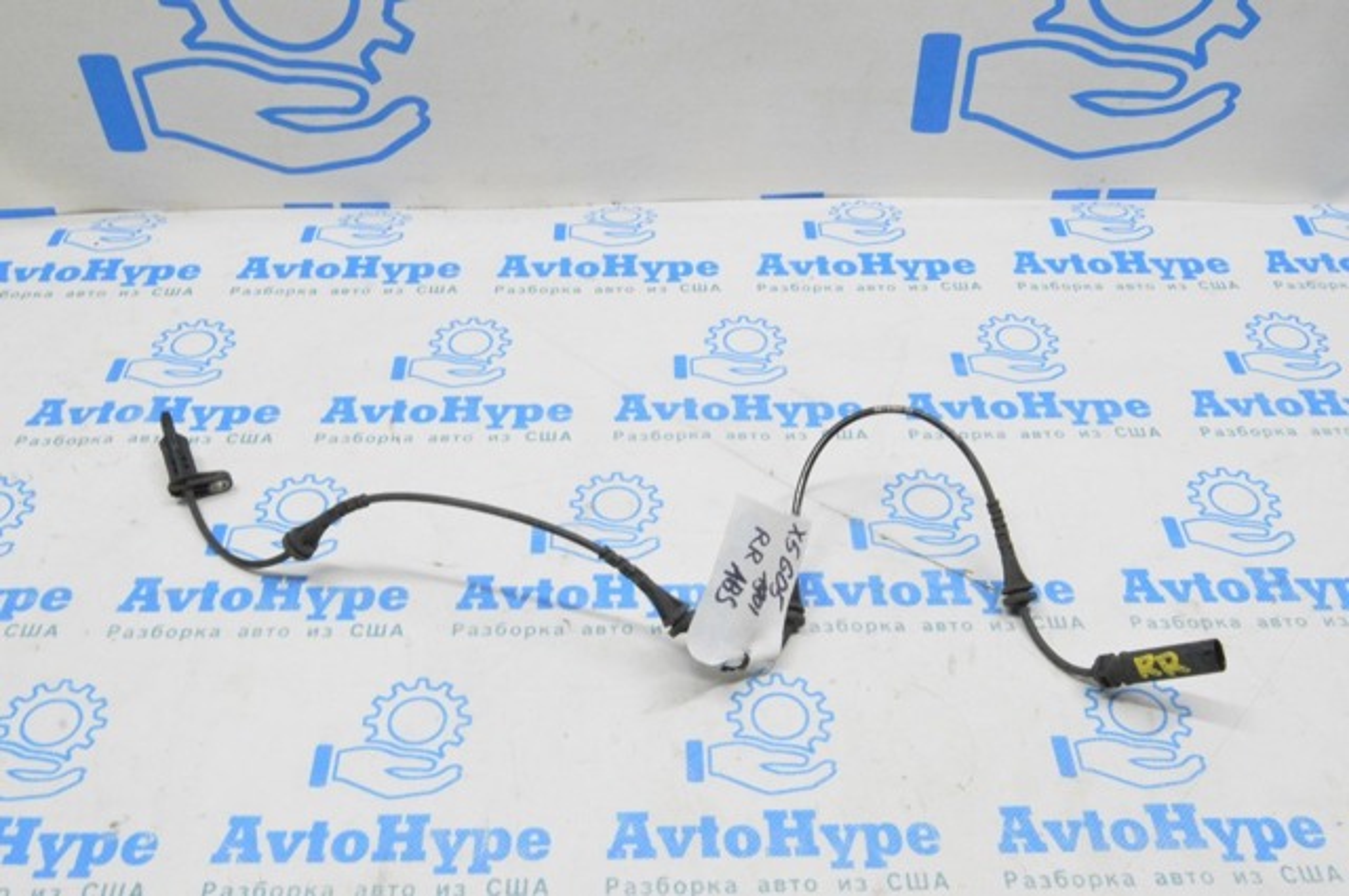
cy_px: 448
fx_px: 1347
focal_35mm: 36
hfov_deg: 53.2
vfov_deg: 36.8
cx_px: 674
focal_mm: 24
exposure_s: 1/20
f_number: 20
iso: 6400
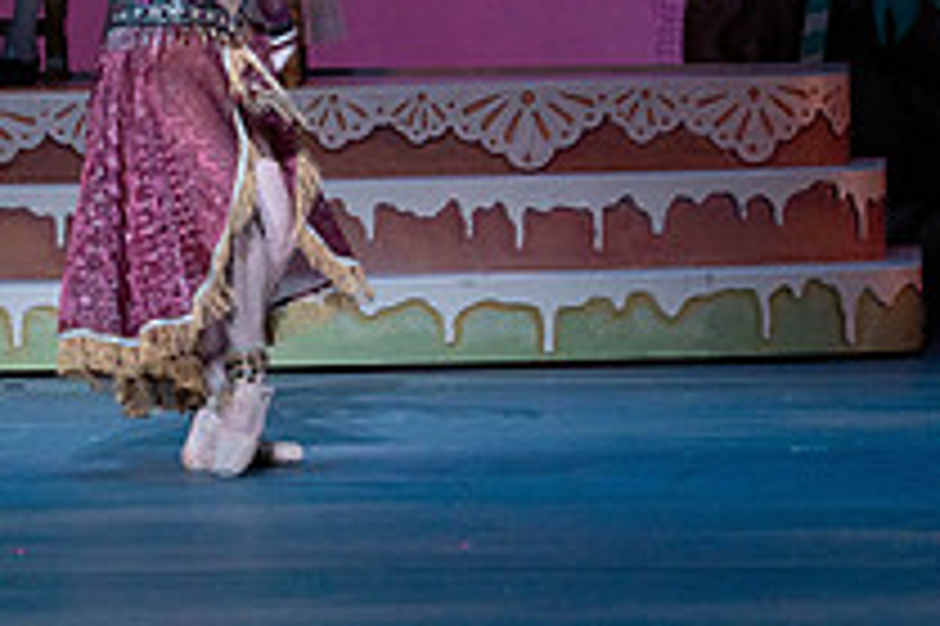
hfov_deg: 3.7
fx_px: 14506
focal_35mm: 556
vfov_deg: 2.5
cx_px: 189
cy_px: -164
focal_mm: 200
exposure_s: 1/320
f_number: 5.6
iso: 3200
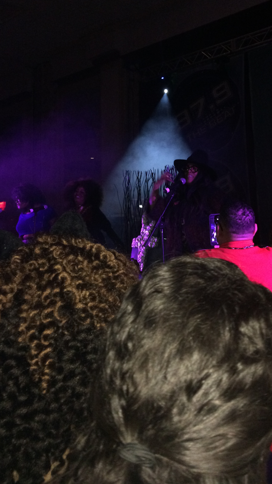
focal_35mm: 39
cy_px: 186
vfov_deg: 51.2
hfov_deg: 30.2
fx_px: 500
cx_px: 180
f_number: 2.2
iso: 250
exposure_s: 1/16
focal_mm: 4.15
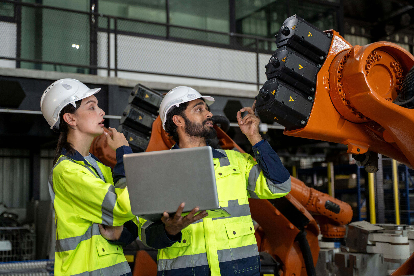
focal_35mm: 50
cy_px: 138
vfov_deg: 27.0
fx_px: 575
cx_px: 207
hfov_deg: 39.6
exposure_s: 1/160
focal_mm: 50
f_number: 2.8
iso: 800
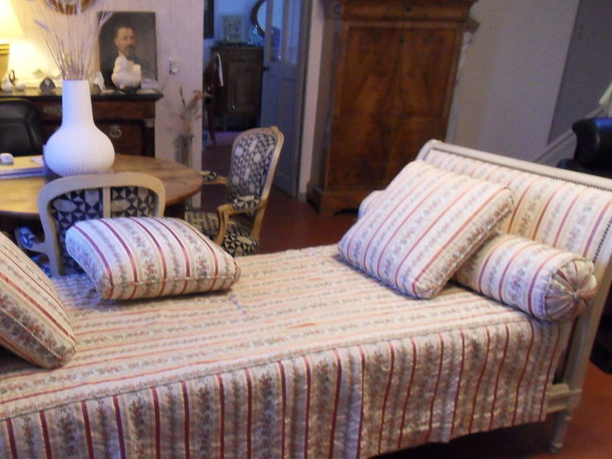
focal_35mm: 35
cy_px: 294
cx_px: 199
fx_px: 619
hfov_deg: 51.6
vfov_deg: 40.3
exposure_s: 1/15
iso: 400
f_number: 3.3
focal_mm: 4.2
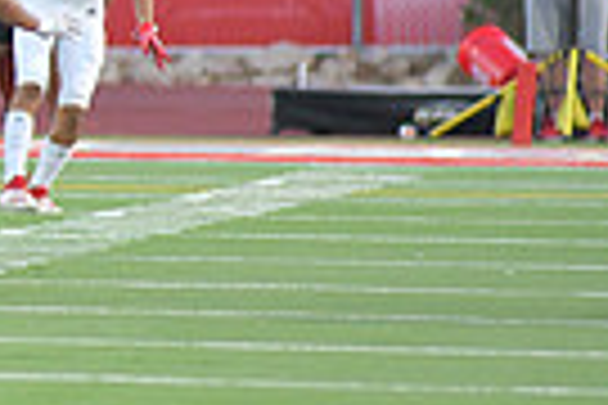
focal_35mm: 1290
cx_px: -685
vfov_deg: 1.1
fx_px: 21785
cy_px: 34
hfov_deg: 1.6
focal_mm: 300
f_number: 3.5
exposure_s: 1/1250
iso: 2000
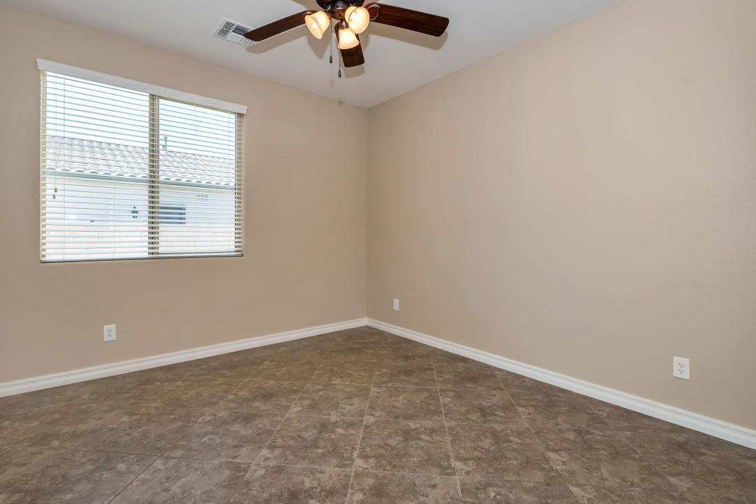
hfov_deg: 96.7
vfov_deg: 73.7
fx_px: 336
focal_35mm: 16
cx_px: 379
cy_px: 237
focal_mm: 15
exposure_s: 1/125
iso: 640
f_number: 5.6
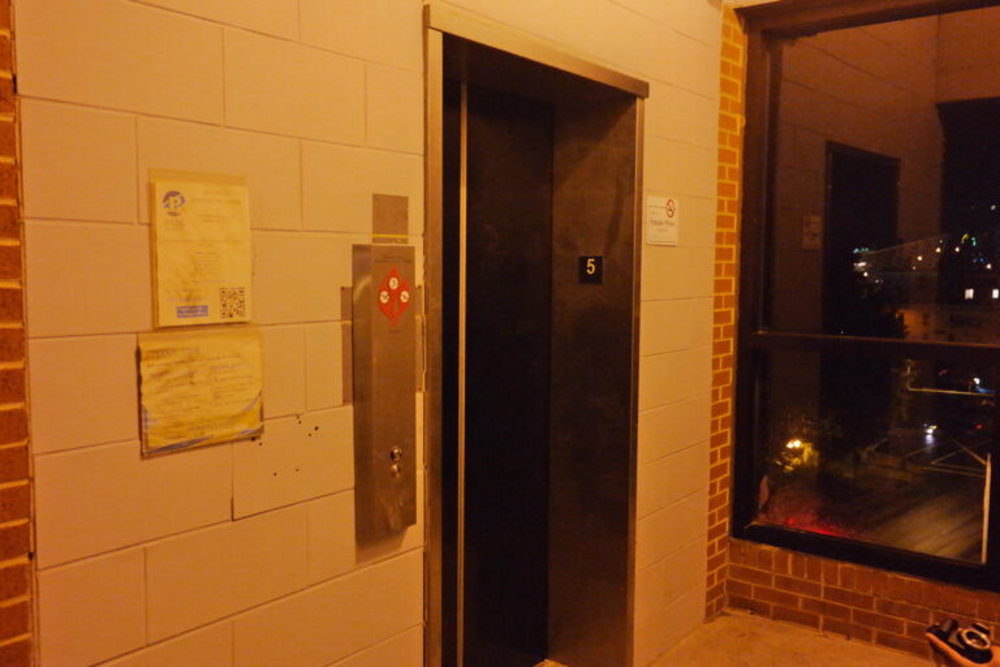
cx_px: 500
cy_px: 334
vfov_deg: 43.6
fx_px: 833
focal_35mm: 30
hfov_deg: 61.9
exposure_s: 1/40
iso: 3200
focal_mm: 20
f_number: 3.5
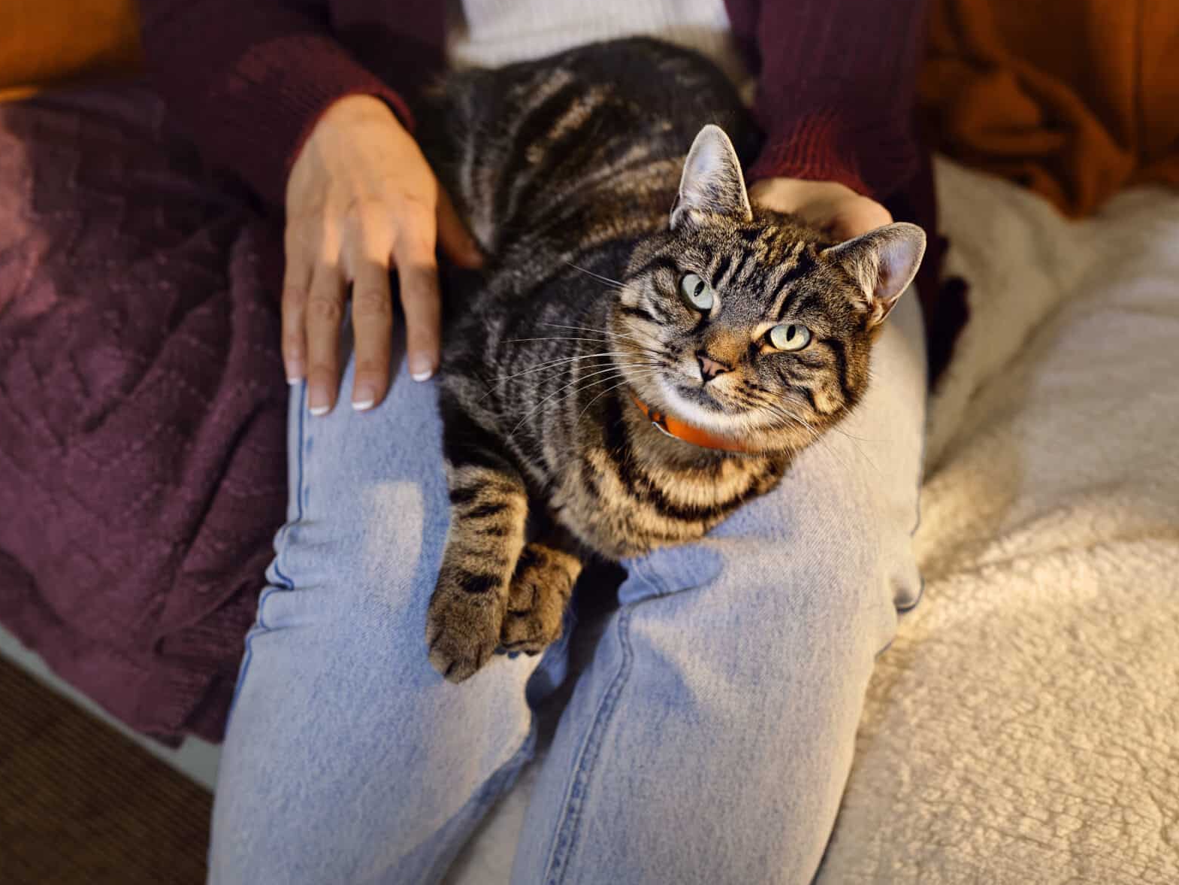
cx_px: 579
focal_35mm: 47
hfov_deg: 40.4
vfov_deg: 30.8
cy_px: 362
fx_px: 1601
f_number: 4
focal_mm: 45
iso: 400
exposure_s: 1/125
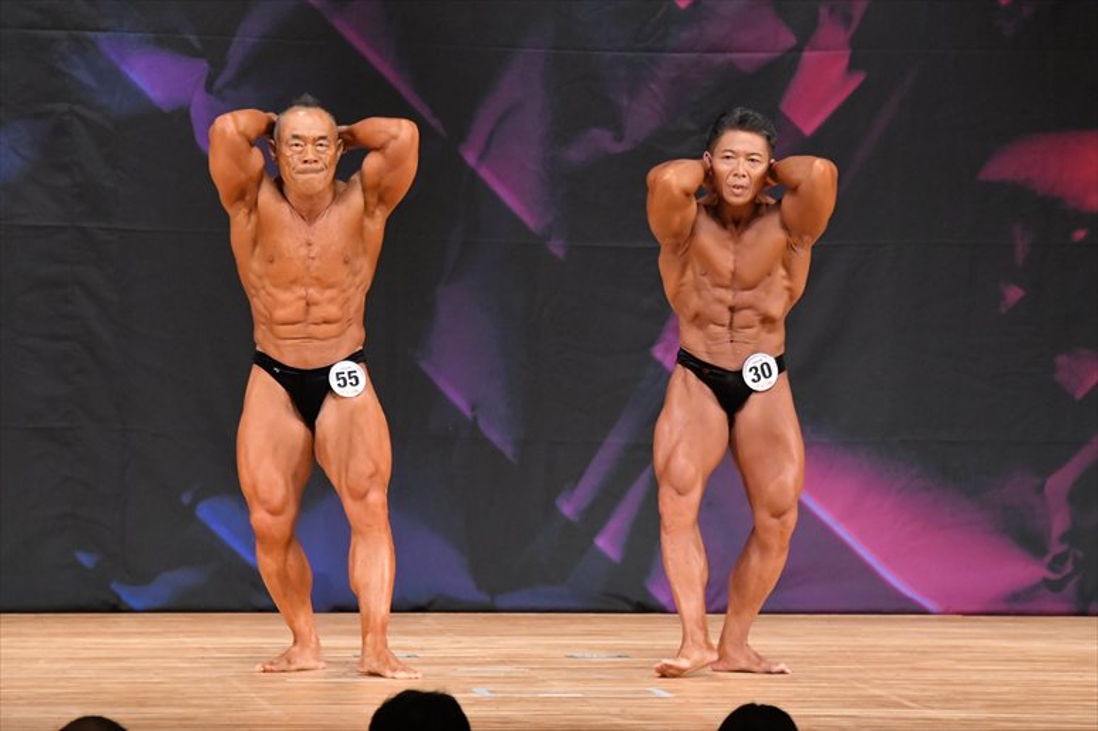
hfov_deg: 7.2
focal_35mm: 285
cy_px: 366
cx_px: 549
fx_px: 8688
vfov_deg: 4.8
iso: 6400
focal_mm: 190
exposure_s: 1/400
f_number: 5.6
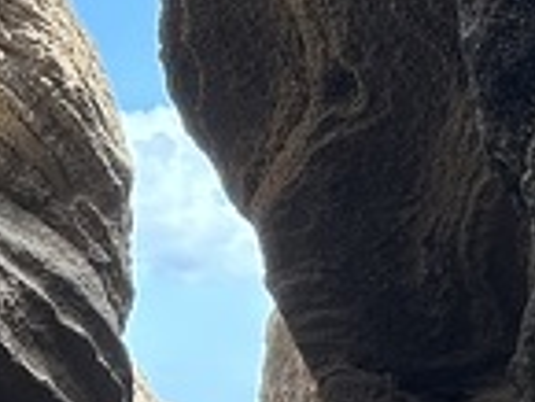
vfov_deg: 14.3
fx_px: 1531
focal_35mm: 99
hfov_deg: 19.2
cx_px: -18
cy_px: -122
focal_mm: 2.22
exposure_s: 1/363
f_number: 2.2
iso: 40
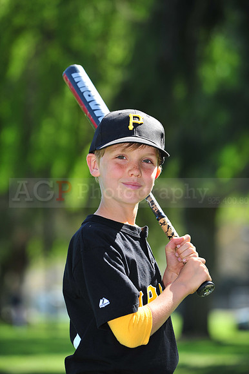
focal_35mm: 145
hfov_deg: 9.5
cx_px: 124
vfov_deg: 14.2
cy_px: 187
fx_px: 1506
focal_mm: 145
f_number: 4.5
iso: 200
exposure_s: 1/640
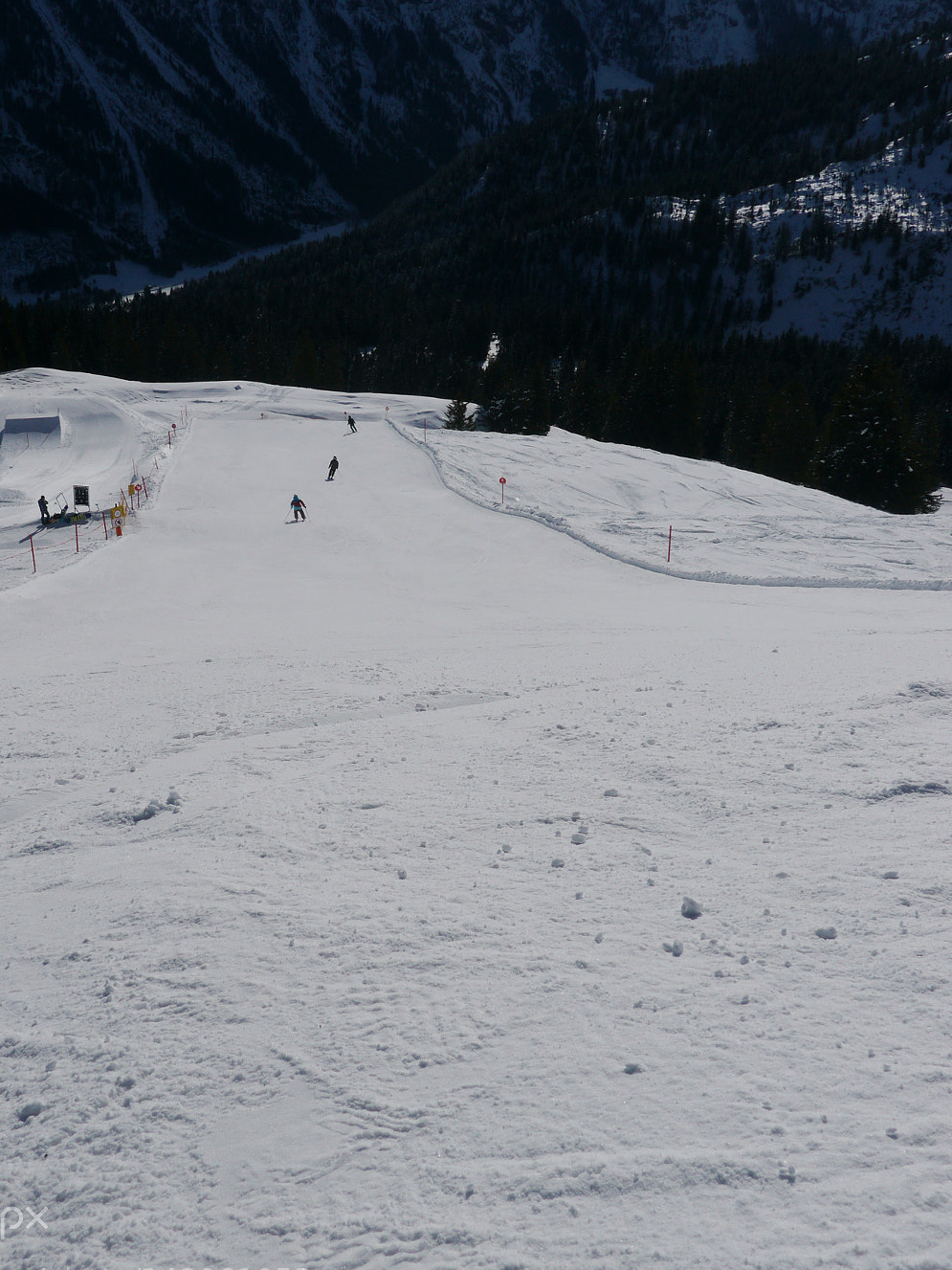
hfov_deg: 35.0
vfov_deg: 45.7
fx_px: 1504
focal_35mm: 41
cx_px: 385
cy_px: 589
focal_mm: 17
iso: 160
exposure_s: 1/2000
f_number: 8
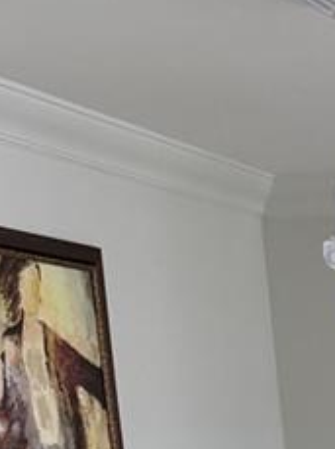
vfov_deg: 13.7
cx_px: 797
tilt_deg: -13.8
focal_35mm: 126
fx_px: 1630
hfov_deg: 10.2
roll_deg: +1.7
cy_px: 851
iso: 200
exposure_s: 1/226
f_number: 1.78
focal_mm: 6.76
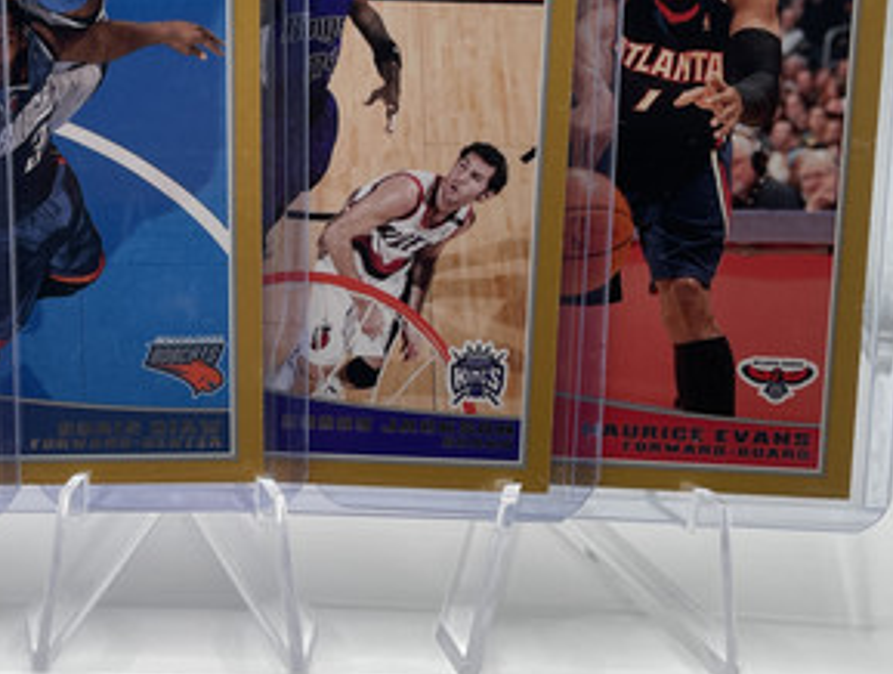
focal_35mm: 45
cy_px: 255
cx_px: 167
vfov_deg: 32.2
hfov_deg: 40.1
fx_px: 1163
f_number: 1.6
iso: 32
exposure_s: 1/259
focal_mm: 4.2
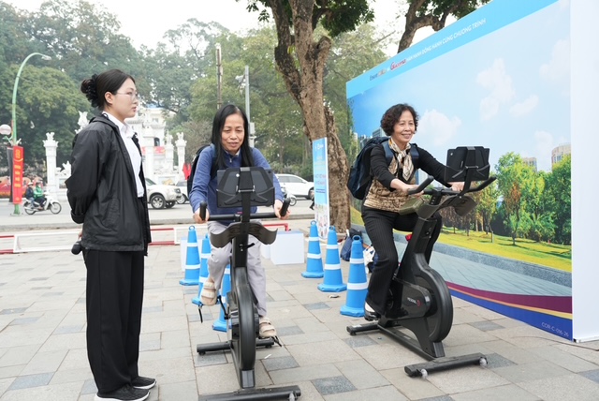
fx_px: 483
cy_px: 200
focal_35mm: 29
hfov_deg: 63.6
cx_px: 300
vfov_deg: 45.0
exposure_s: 1/160
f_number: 3.5
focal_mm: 29
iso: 400
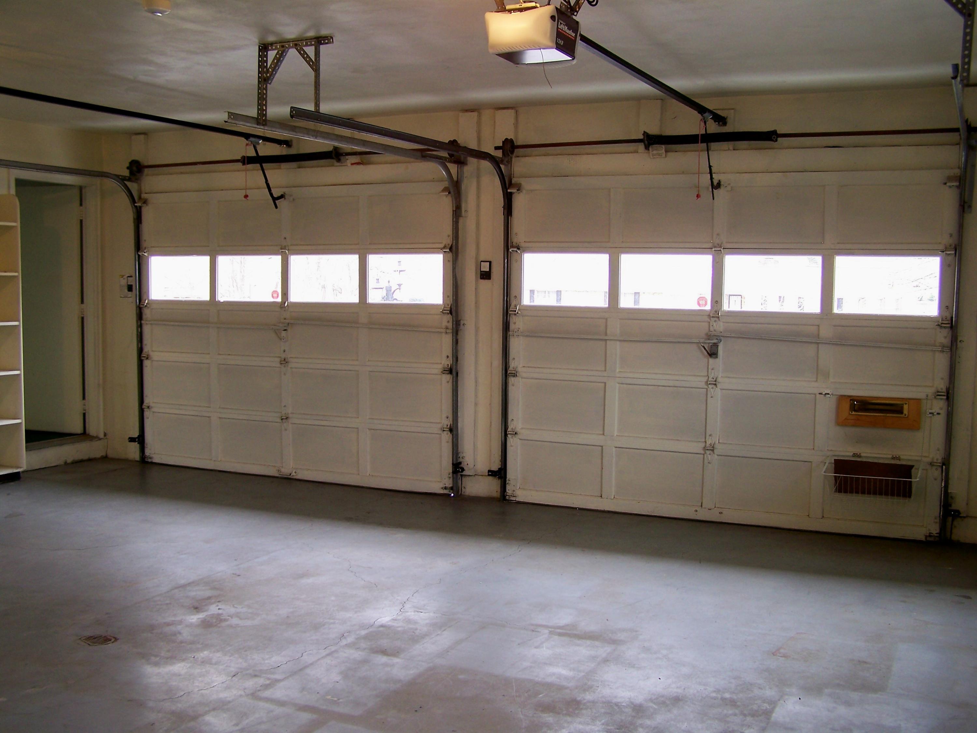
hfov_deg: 49.0
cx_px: 488
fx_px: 1073
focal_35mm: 38
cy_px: 366
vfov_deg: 37.7
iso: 64
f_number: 2.8
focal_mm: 6.3
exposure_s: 1/15
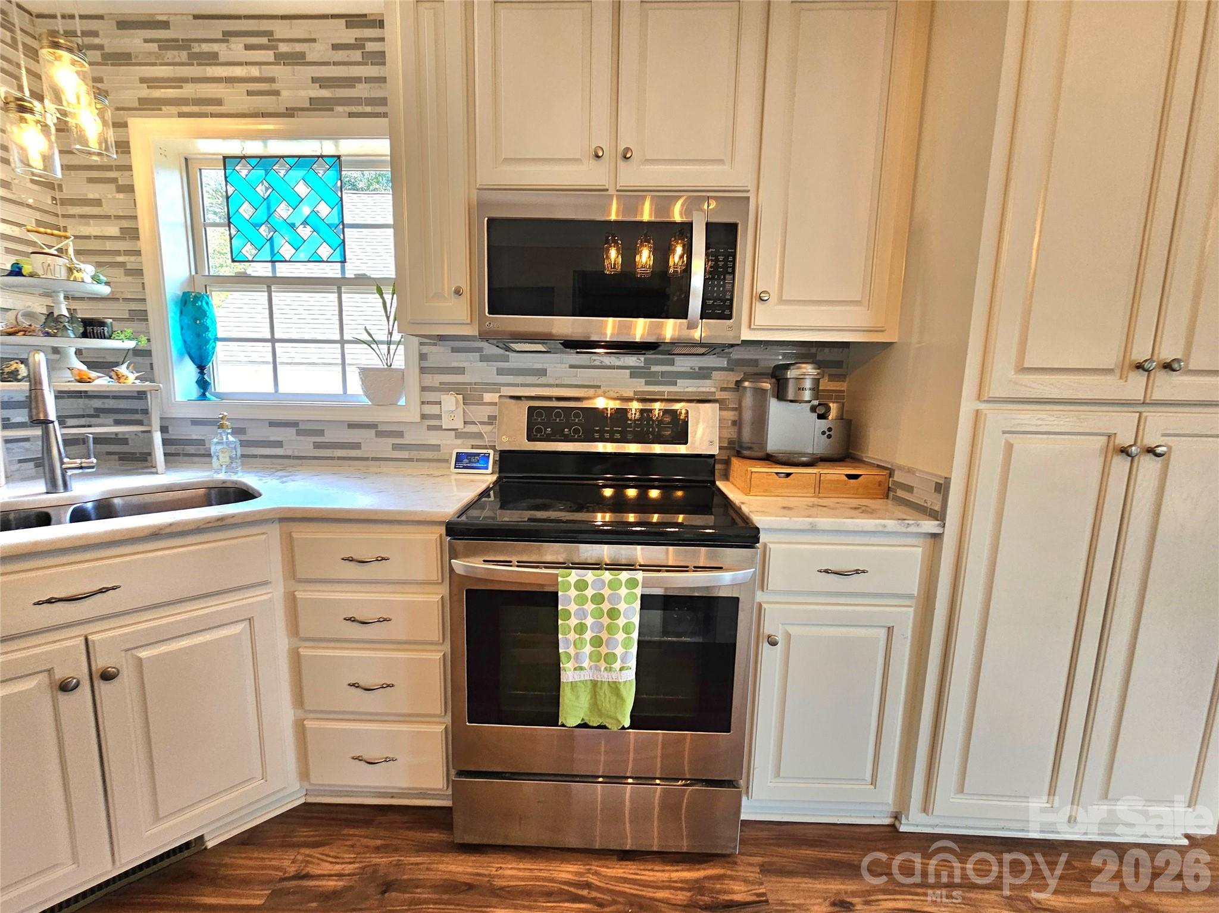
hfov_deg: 106.2
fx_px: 458
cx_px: 610
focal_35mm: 13
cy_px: 456
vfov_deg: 89.9
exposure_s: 1/60.2
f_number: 2.2
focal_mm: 2.2
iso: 80
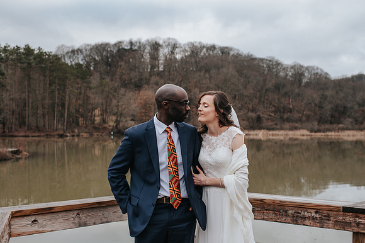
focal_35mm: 40
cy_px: 139
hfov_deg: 48.5
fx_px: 405
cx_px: 179
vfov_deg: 33.3
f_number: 3.2
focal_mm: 35
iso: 140
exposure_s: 1/200
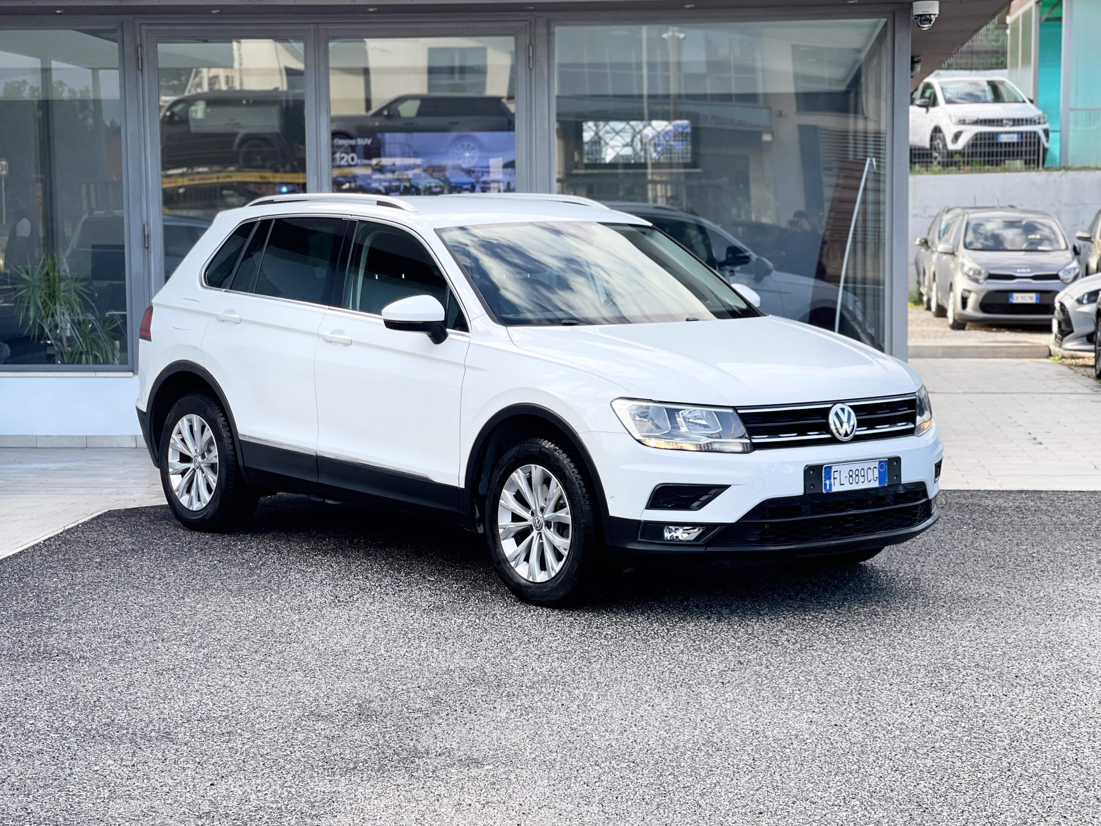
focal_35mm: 66
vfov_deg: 22.3
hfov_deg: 29.4
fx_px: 2099
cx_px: 543
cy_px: 423
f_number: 2.2
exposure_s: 1/141
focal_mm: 7.5
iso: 20
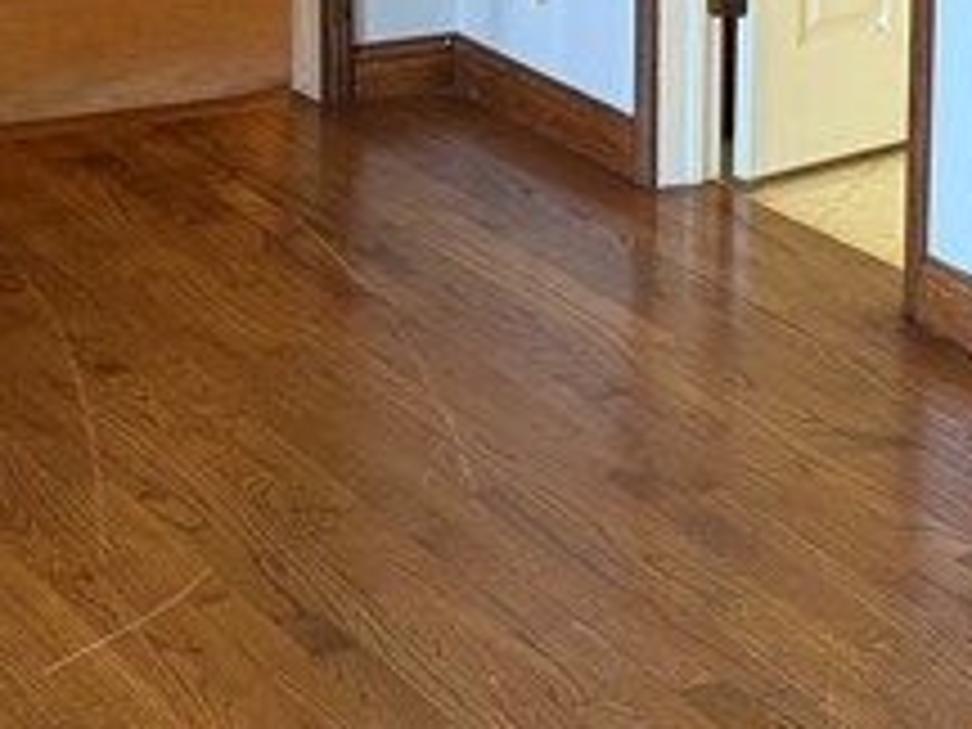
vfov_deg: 12.7
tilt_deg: -10.8
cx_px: 1107
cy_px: -130
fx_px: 3201
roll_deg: -2.8
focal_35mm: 114
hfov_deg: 16.7
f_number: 1.78
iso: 320
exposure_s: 1/60
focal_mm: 6.76
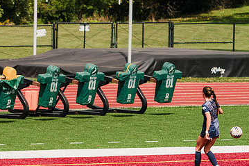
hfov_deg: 4.2
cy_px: 123
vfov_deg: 2.8
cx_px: -27
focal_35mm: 486
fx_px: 3360
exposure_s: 1/1600
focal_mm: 202
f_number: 5.6
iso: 160
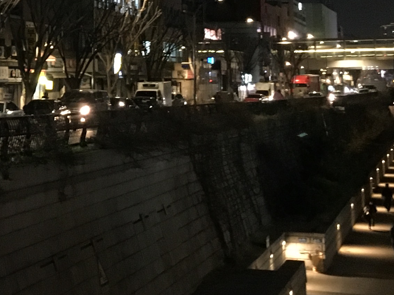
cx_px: -60
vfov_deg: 14.0
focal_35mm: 103
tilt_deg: +7.3
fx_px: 1172
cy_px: -45
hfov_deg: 18.2
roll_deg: -0.8
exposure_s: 1/15
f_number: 2.2
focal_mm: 4.15
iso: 400
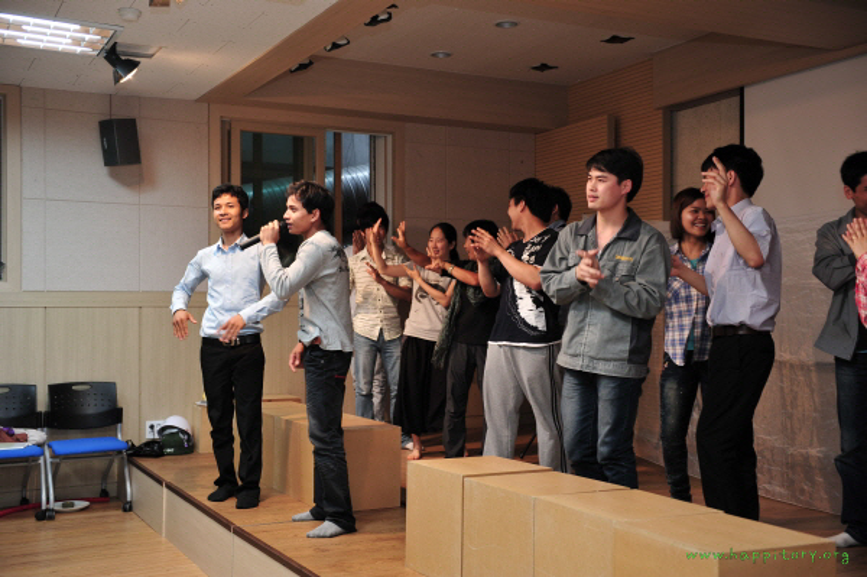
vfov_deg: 31.8
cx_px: 434
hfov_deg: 46.4
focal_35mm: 42
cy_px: 288
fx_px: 1011
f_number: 3.5
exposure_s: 1/80
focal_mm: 42
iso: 400
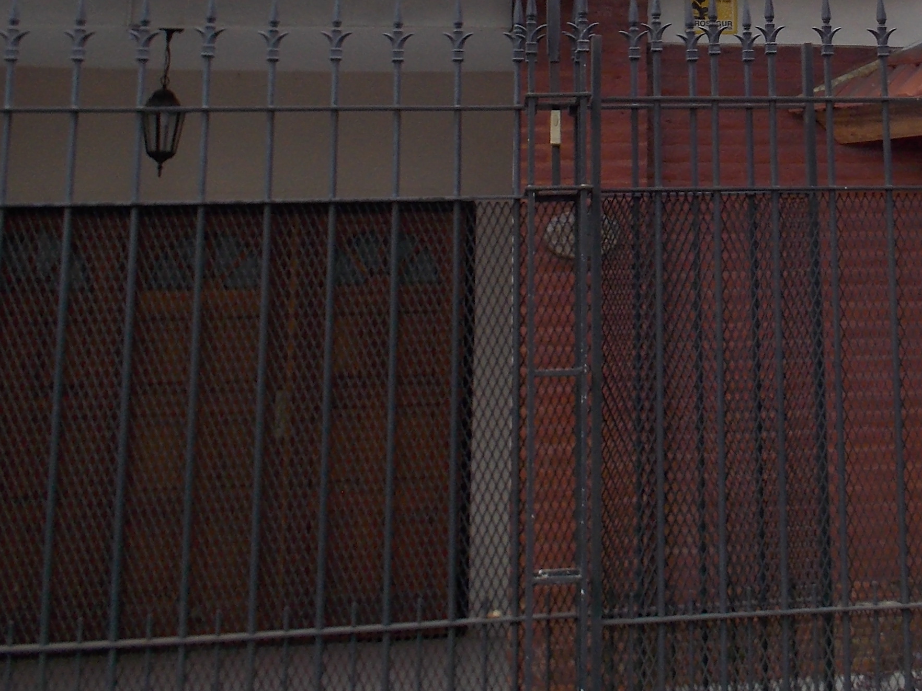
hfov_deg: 31.2
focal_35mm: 60
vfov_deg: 23.4
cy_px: -7
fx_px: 1598
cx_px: 765
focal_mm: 4.1
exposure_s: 1/125
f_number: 3.3
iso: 80
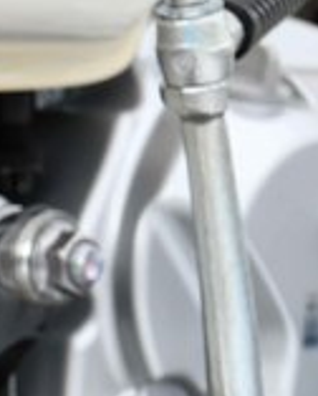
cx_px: -583
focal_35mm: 334
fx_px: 3922
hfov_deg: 4.5
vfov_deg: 5.7
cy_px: 569
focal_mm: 70
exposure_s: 1/500
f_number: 9
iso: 800
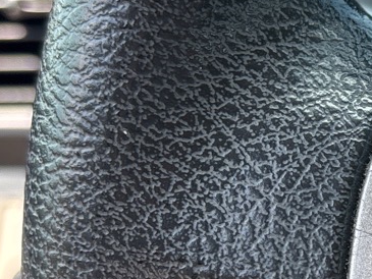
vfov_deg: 12.9
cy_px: 259
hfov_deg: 16.1
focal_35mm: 114
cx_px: 514
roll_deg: +3.5
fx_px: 1226
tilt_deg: -23.9
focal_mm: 5.96
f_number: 1.6
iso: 50
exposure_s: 1/281
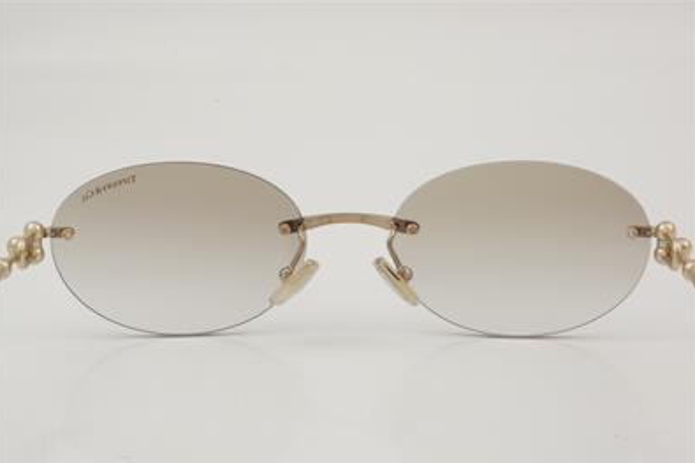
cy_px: 232
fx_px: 1611
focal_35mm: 84
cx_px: 347
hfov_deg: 24.3
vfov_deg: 16.3
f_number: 32
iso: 100
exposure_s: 1/3
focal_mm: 55
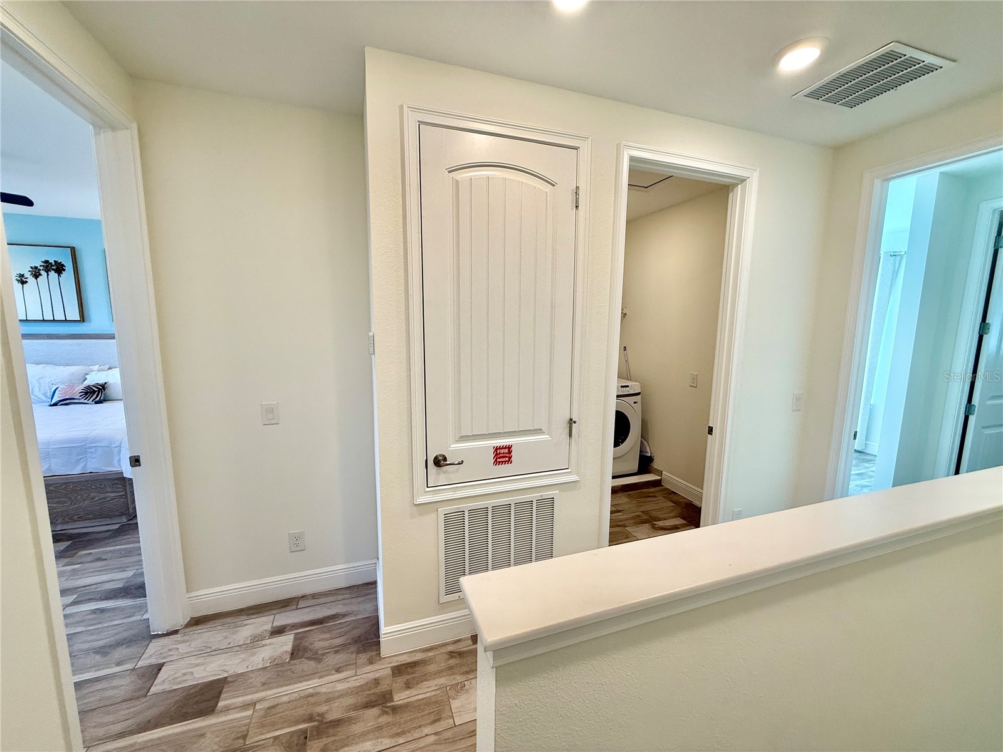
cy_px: 376
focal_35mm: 14
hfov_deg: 102.1
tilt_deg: -7.0
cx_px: 502
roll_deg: -0.5
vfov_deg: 85.7
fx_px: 406
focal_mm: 2.22
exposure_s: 1/120
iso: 100
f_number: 2.2
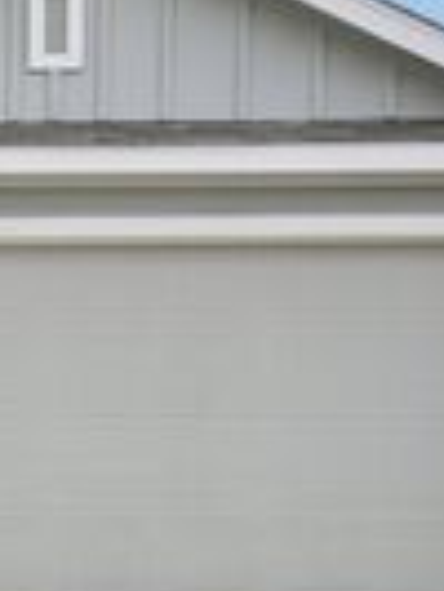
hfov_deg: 12.6
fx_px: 1844
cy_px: 438
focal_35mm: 108
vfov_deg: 18.1
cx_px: -329
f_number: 8
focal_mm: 30
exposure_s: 1/350
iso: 200
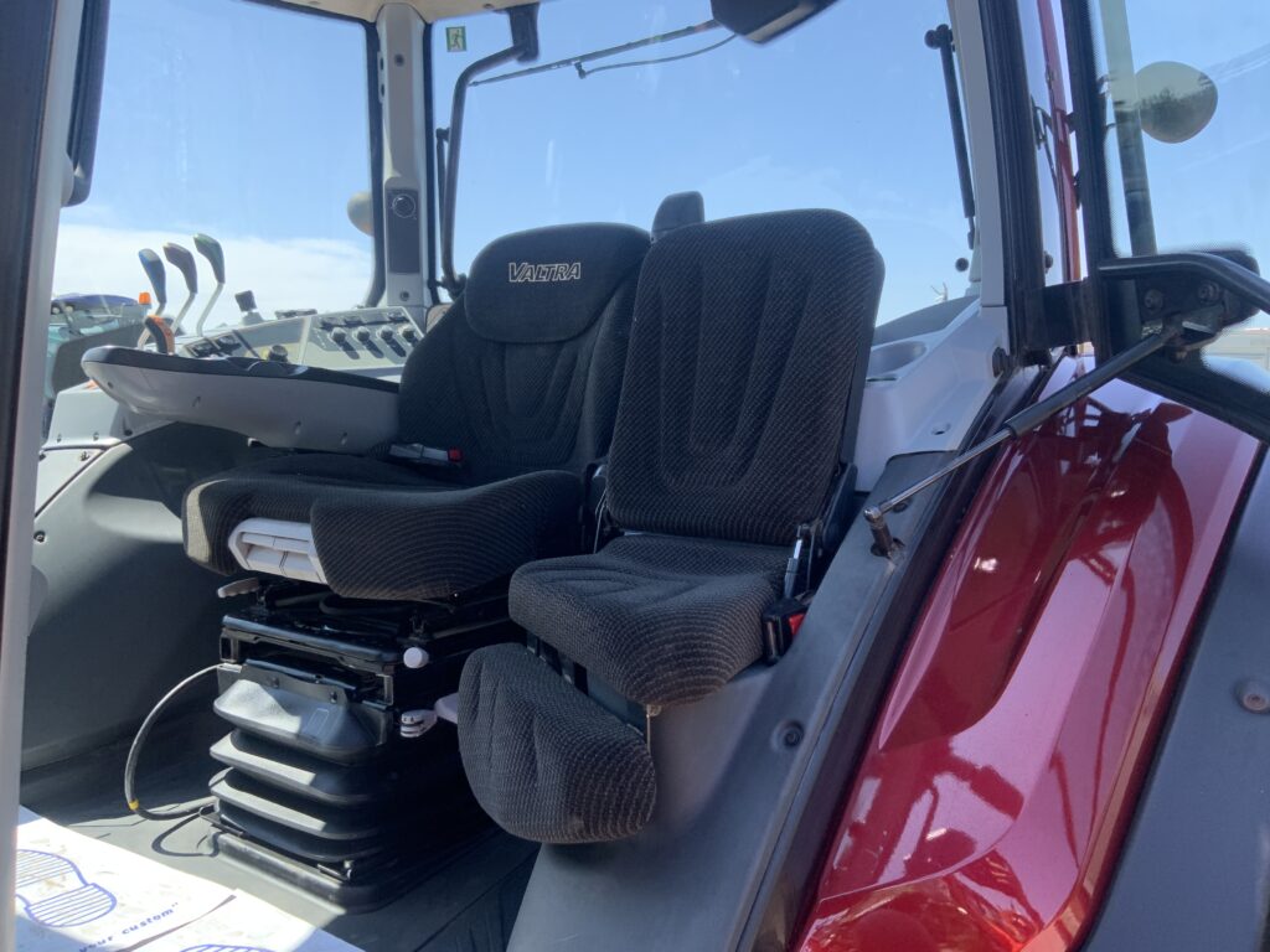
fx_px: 1064
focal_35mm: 29
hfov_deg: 61.7
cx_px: 635
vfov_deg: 48.2
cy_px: 476
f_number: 1.8
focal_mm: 3
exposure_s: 1/314
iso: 16
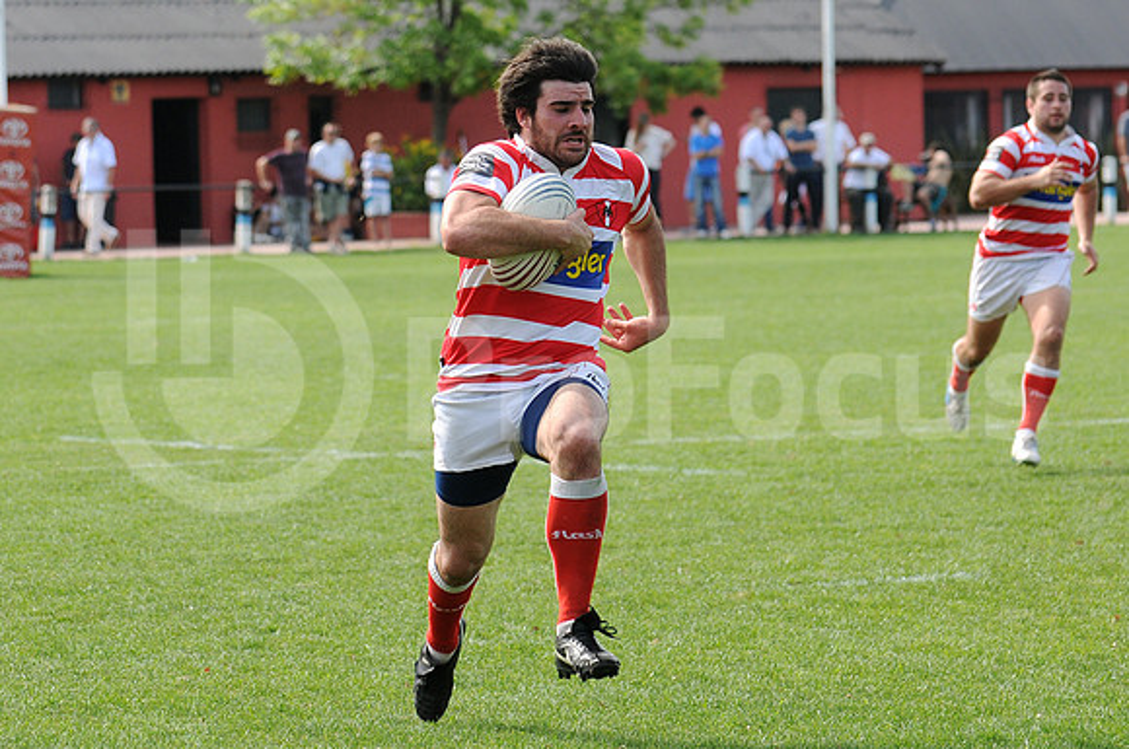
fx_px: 4792
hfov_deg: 13.4
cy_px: 374
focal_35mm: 153
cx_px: 564
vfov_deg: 8.9
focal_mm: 102
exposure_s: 1/640
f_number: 4.5
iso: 250
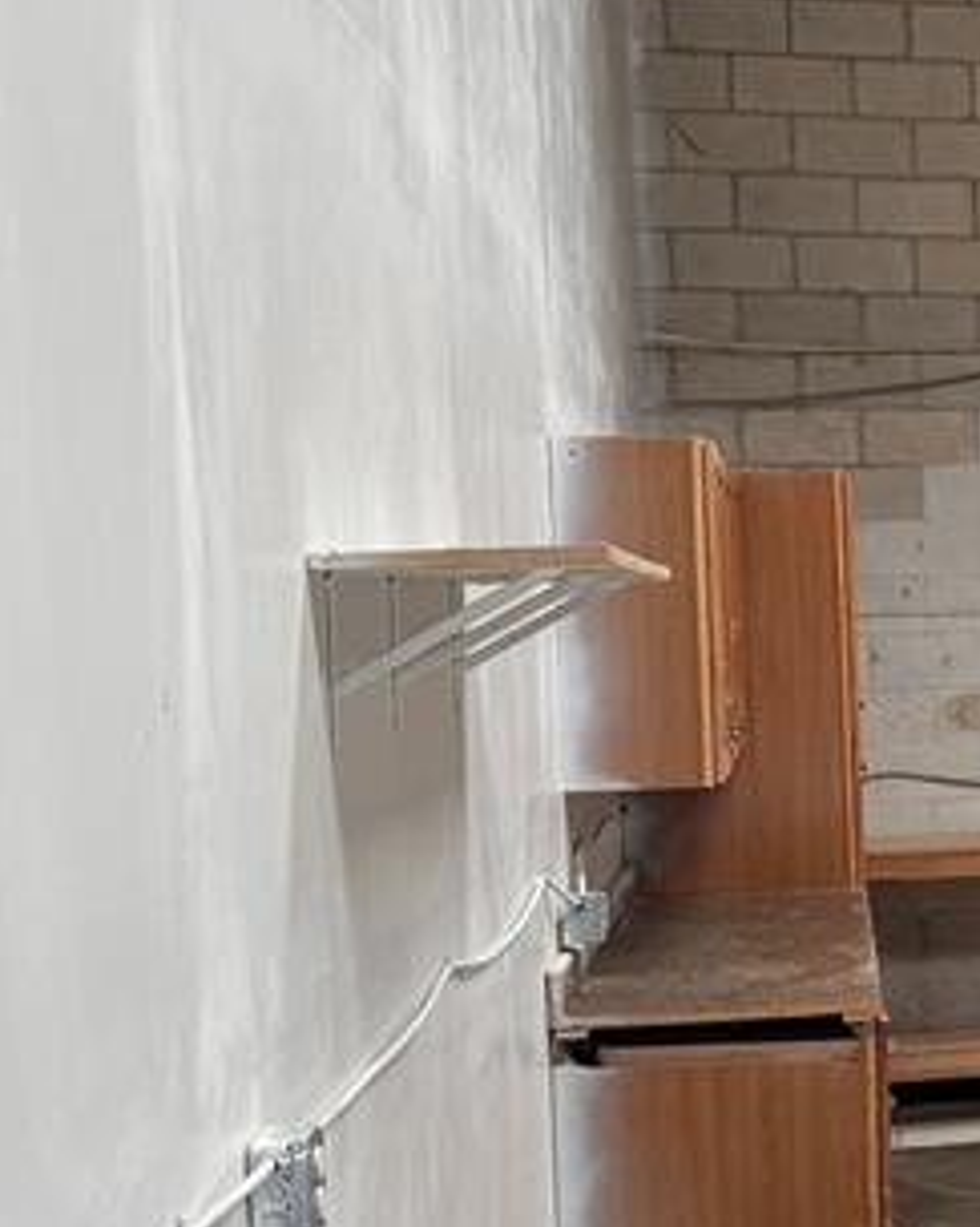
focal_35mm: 79
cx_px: 1601
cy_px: 731
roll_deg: +0.8
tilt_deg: -3.0
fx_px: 2866
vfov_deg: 24.1
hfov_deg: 17.0
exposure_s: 1/121
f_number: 1.78
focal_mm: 6.76
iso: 125
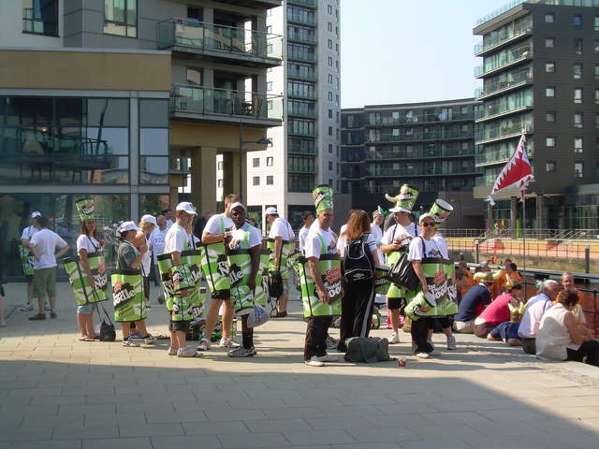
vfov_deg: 25.7
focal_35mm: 57
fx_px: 986
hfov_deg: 33.8
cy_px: 224
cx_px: 300
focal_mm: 9.6
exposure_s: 1/193
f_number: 5.5
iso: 50
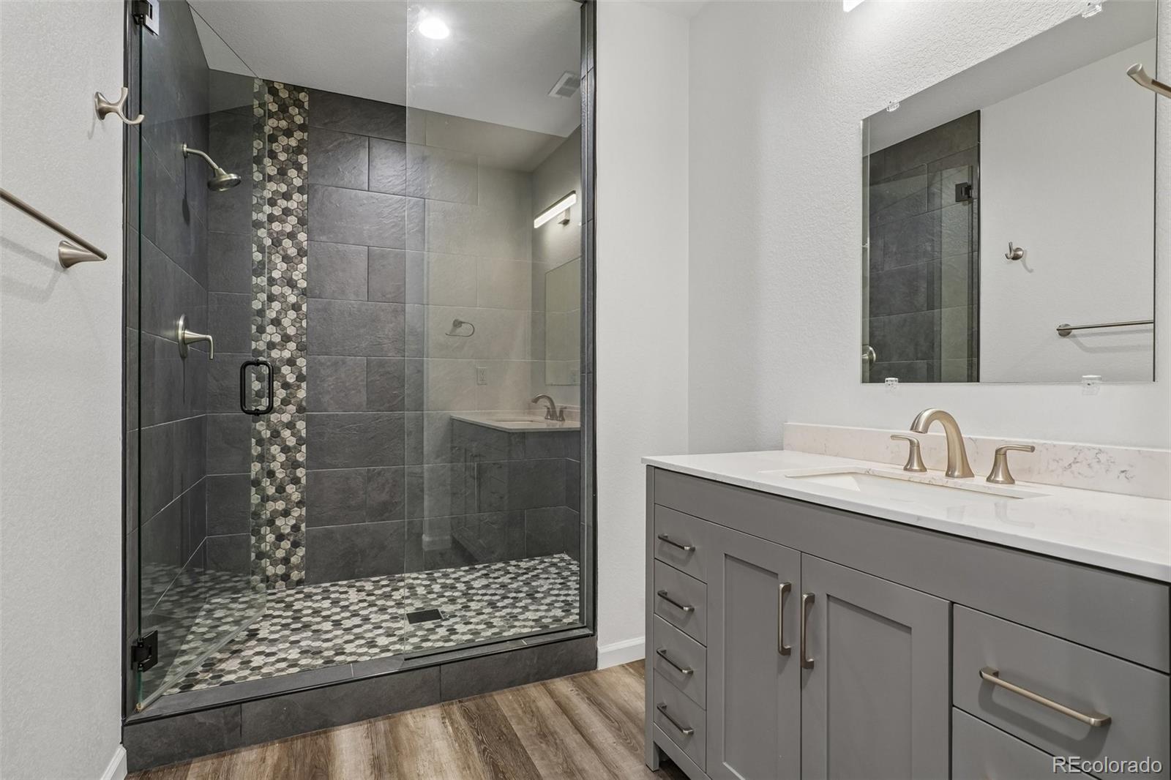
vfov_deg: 72.0
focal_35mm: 16
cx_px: 586
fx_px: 537
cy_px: 390
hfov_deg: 95.0
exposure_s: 1/10
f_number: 8
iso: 500
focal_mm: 11
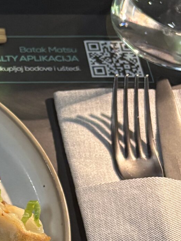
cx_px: -135
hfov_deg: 14.0
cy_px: 208
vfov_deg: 20.3
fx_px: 663
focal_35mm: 95
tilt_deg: -56.9
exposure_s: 1/40
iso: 640
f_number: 1.6
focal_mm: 5.96
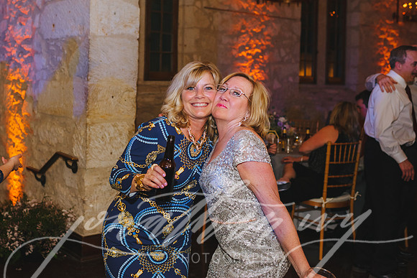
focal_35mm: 45
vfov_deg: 29.8
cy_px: 100
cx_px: 157
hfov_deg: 43.3
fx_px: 520
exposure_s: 1/200
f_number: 3.5
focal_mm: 35
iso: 1000
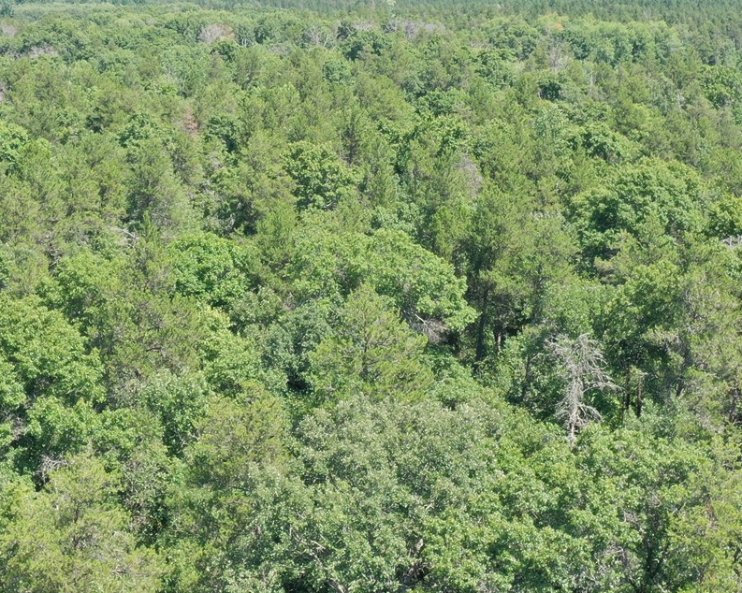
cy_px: 136
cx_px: 353
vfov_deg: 21.0
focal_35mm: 72
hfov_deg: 26.4
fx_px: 1581
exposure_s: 1/120
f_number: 6.3
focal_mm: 10.26
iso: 100
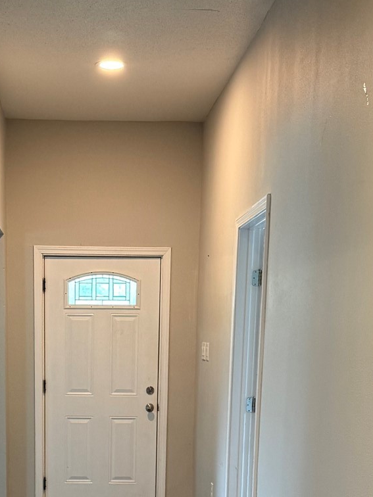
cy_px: 486
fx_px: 934
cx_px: 98
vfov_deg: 28.2
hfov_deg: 22.4
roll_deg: -1.1
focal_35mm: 65
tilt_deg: -8.1
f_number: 1.78
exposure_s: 1/60
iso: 250
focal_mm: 6.76
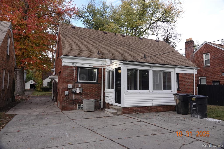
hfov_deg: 73.8
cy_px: 74
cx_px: 112
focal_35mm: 24
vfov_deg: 53.1
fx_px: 149
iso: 100
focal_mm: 8.8
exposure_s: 1/250
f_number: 3.2
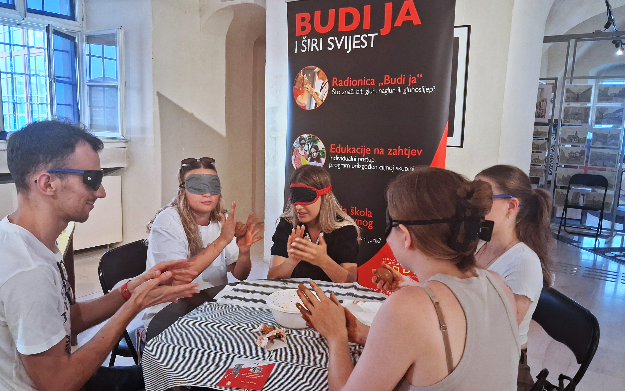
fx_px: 494
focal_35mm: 29
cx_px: 312
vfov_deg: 43.1
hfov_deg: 64.6
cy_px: 202
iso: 400
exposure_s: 1/50
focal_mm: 4
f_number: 1.8
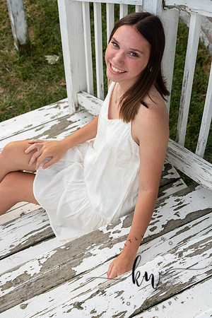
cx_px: 106
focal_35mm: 70
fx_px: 618
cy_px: 159
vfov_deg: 28.8
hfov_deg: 19.5
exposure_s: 1/320
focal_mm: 70
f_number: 7.1
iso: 400
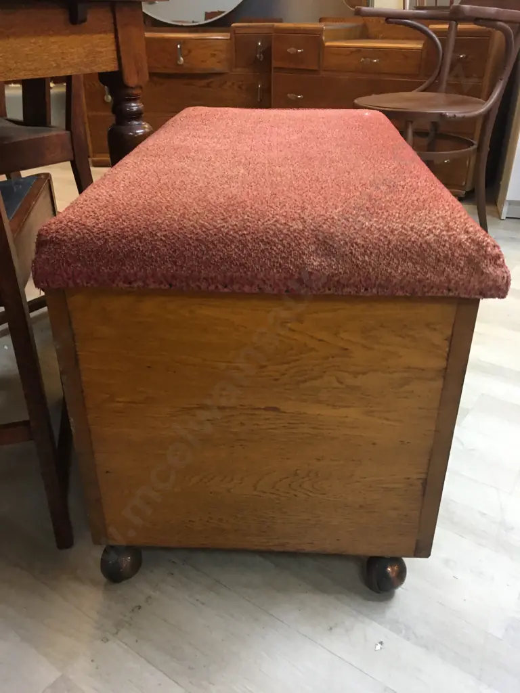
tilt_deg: -28.4
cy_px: 346
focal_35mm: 29
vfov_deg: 61.7
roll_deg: -0.7
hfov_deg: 48.2
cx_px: 260
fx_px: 581
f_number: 2.2
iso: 100
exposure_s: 1/17
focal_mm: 4.15
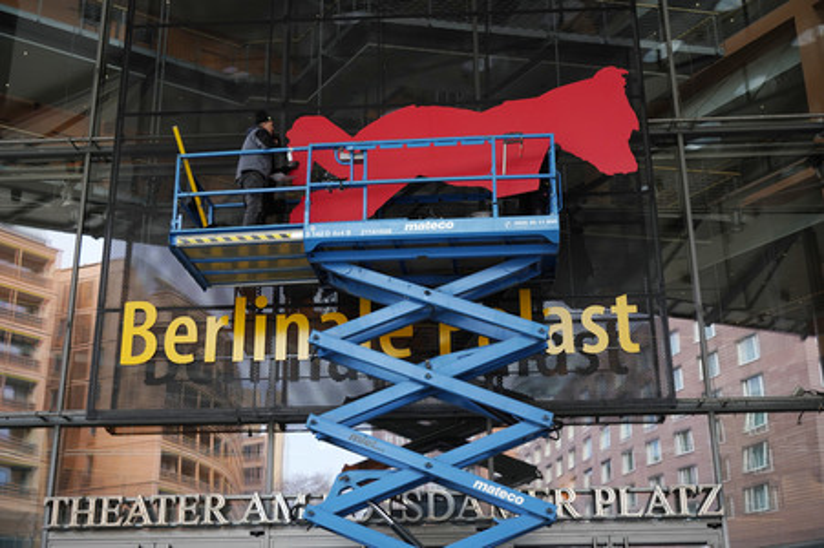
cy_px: 274
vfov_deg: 31.1
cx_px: 412
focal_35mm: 43
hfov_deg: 45.5
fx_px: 983
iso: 640
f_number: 5.6
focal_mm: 43
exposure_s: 1/100
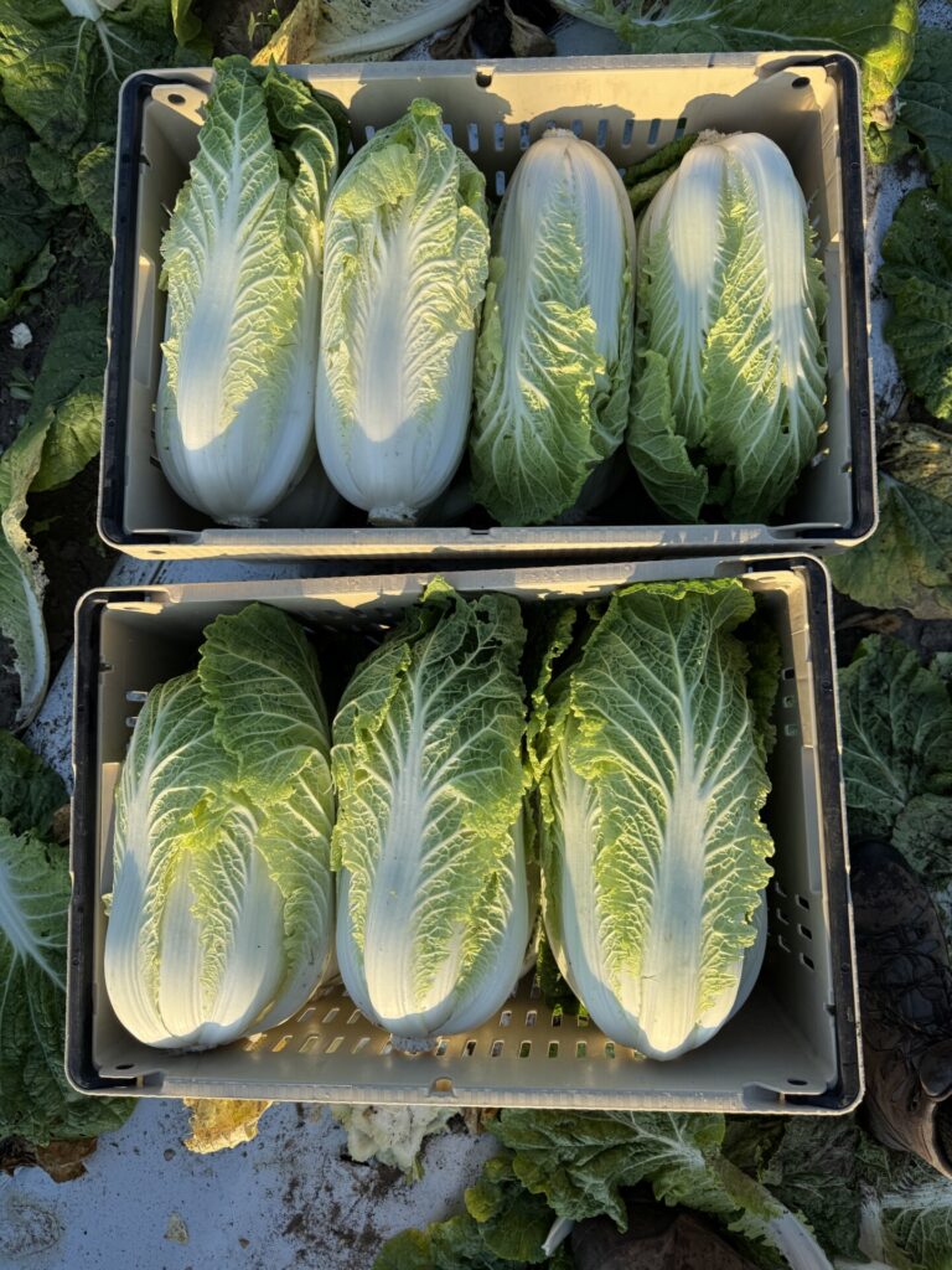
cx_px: 476
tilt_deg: -84.3
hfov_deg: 56.8
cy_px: 635
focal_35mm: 24
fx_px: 880
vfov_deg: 71.6
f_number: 1.78
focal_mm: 6.76
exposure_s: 1/1456
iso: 80
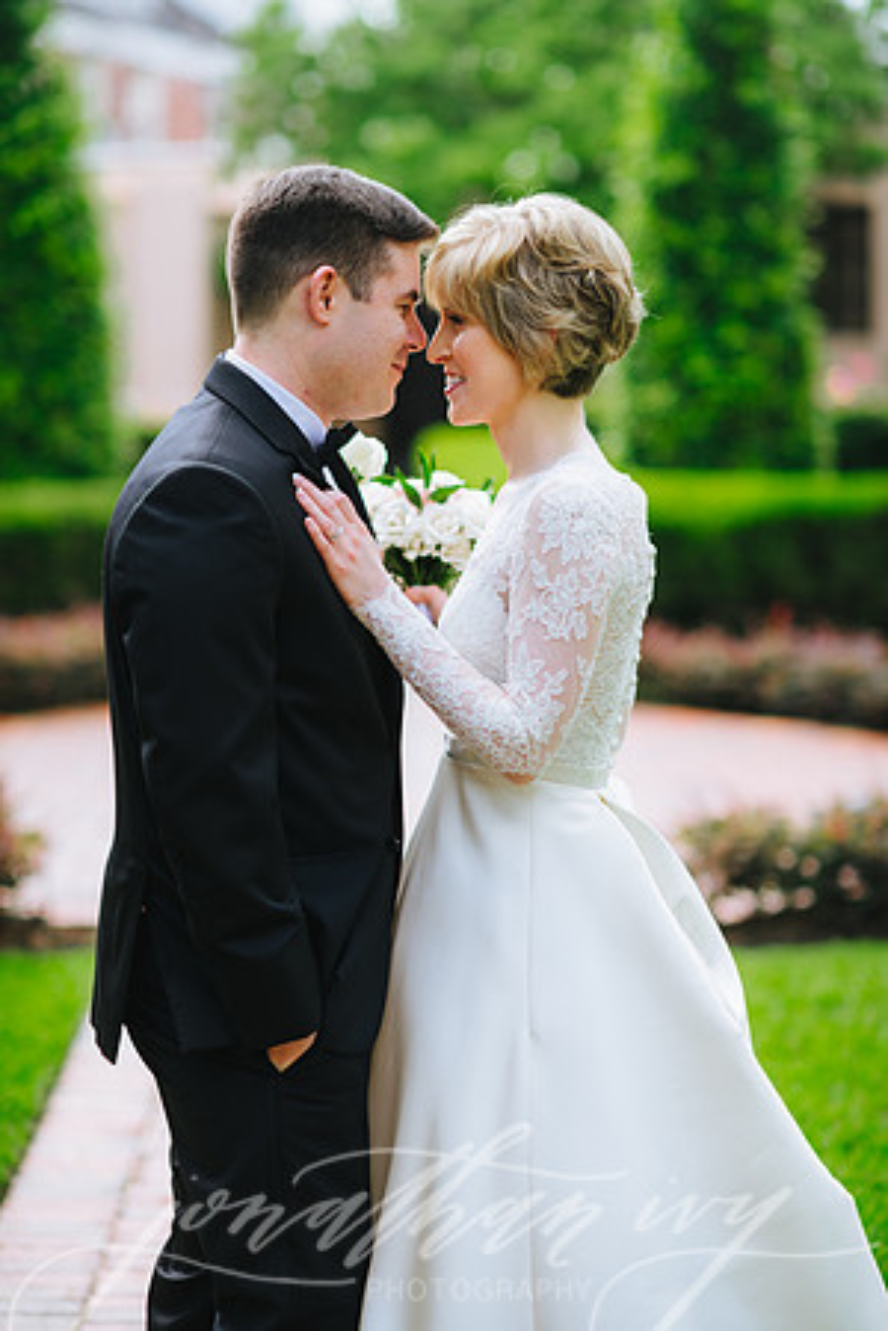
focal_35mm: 85
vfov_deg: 23.9
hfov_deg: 16.1
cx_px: 444
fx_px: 3145
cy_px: 666
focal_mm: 85
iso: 100
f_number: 2
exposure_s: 1/500
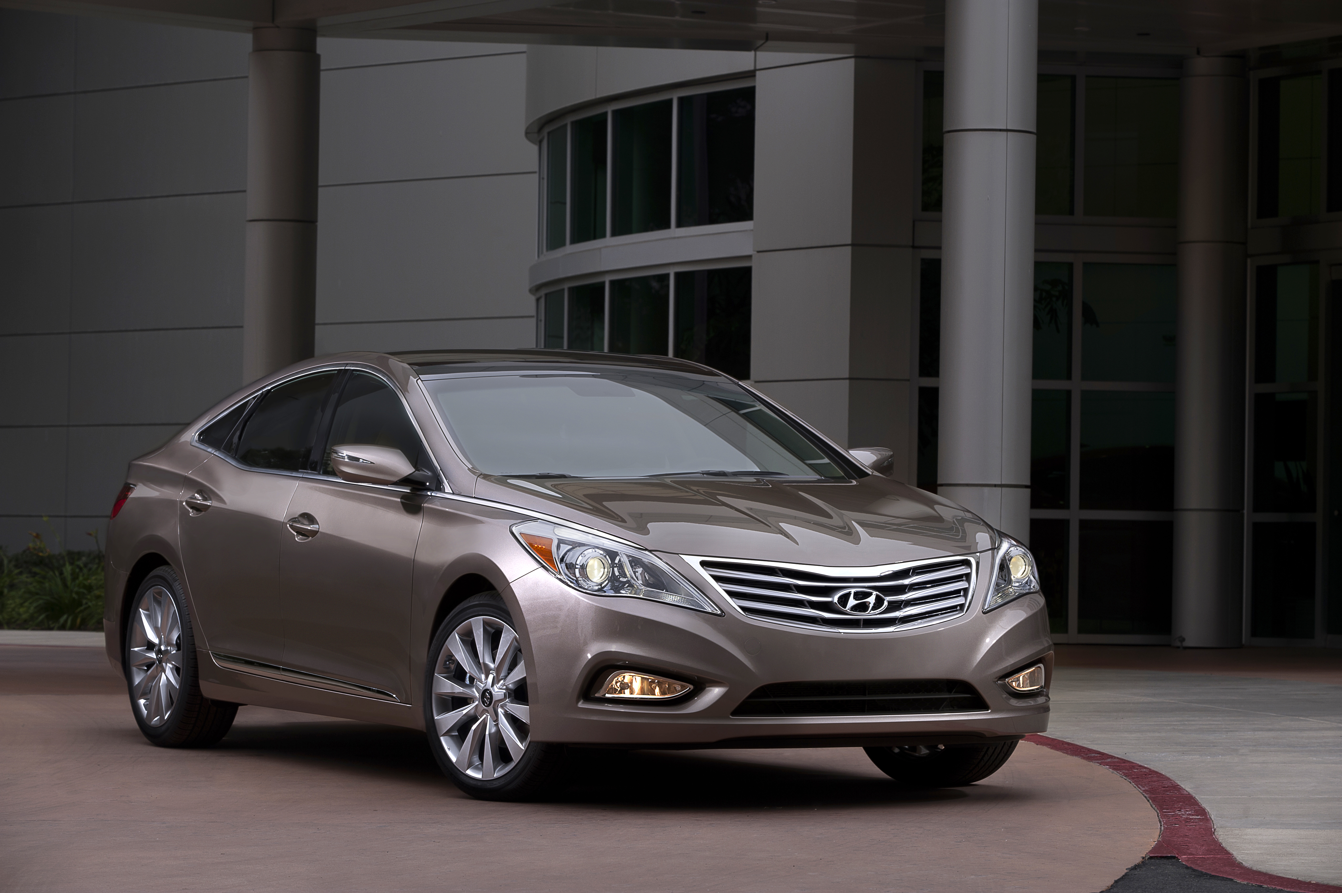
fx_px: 4843
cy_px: 446
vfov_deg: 10.5
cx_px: 671
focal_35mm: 130
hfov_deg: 15.8
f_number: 8
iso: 200
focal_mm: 130
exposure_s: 1/50
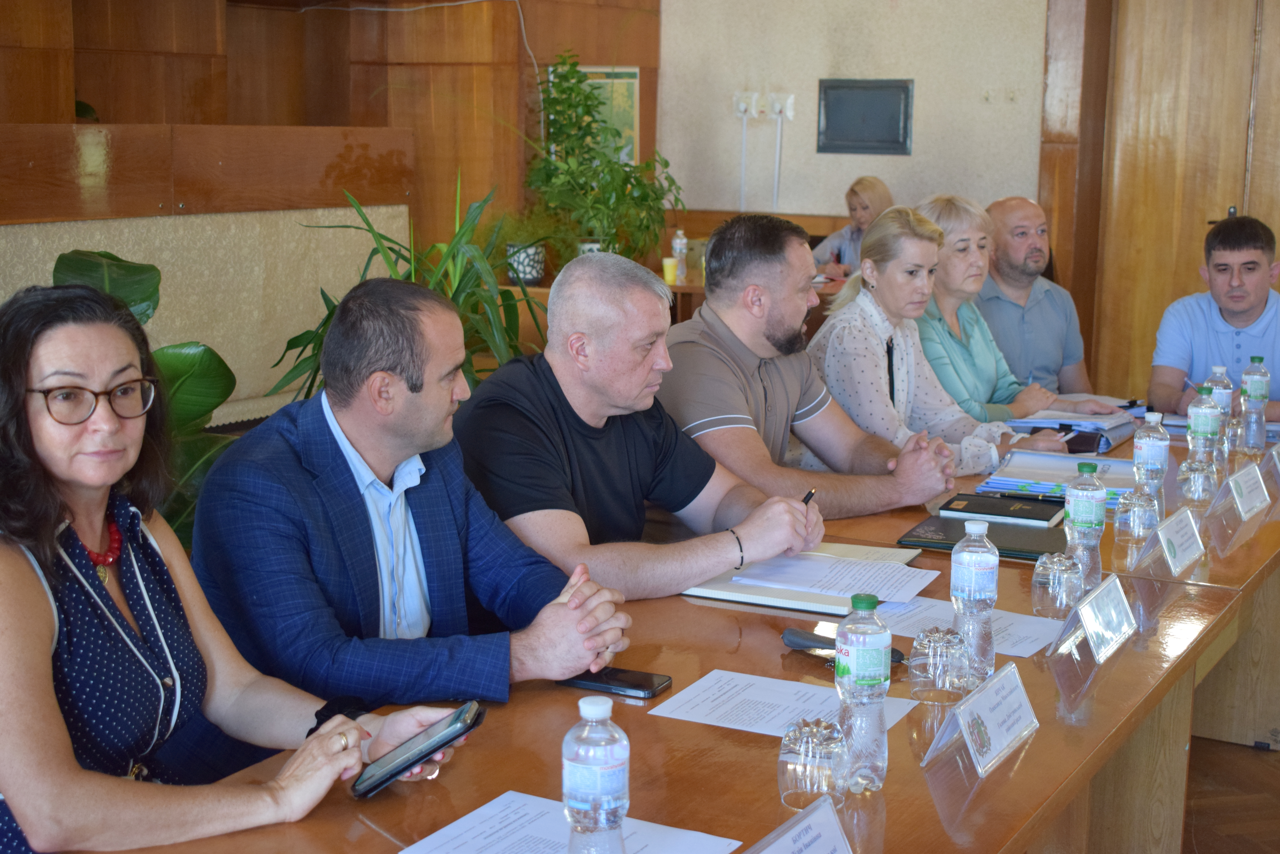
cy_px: 427
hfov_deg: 38.9
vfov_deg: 26.5
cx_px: 640
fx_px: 1813
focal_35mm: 51
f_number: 4.5
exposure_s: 1/60
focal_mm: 34
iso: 1250
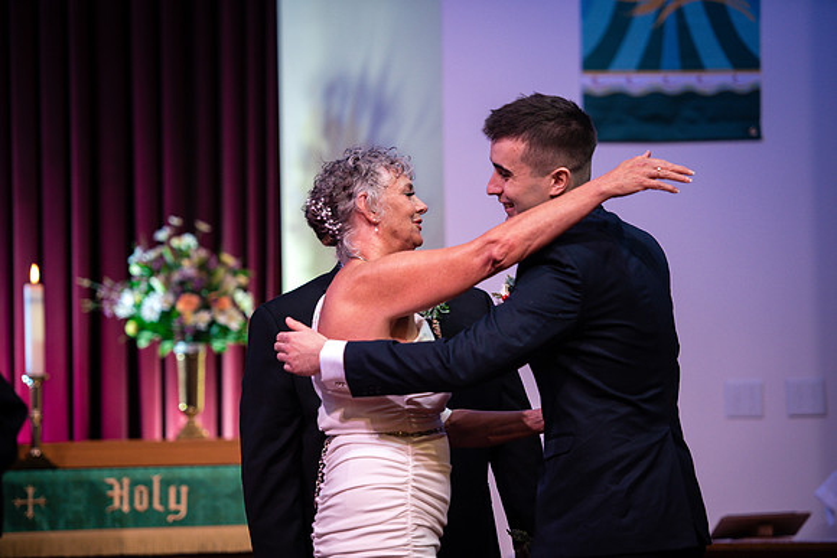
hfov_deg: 13.2
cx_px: 418
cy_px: 279
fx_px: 3604
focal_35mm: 155
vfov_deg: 8.9
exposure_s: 1/200
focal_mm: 155
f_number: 2.8
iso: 800
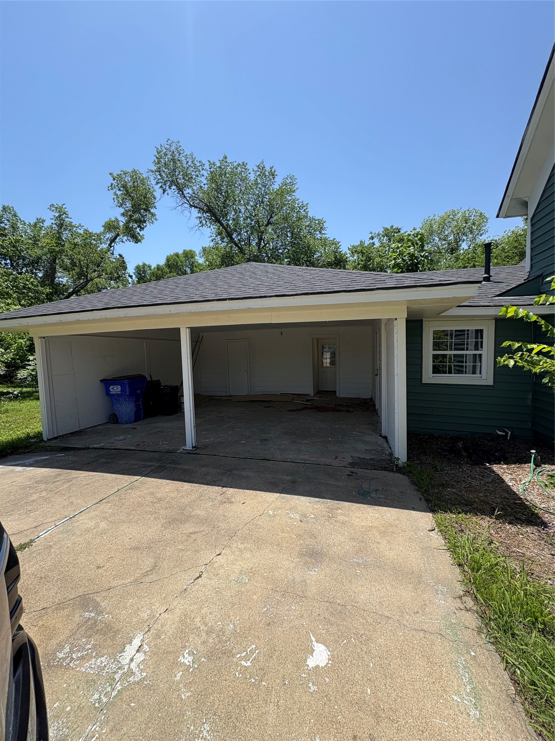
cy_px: 370
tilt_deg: -2.6
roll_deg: +1.5
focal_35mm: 14
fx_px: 299
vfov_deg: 102.1
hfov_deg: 85.7
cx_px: 278
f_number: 2.2
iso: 40
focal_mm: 2.22
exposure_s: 1/1178
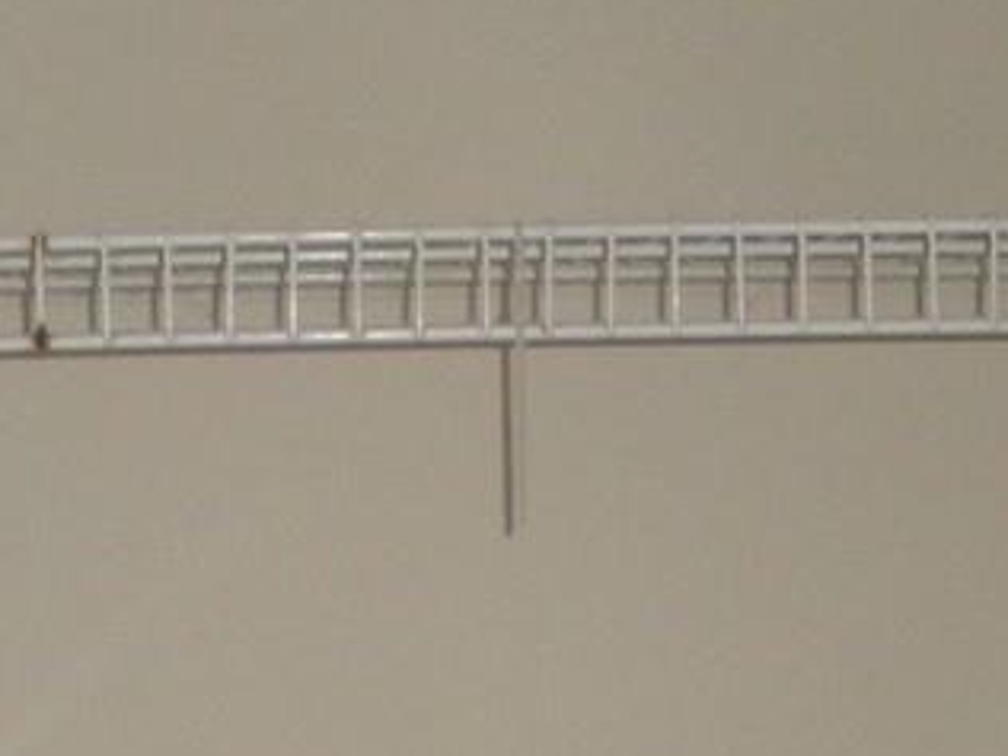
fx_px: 5300
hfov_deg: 10.7
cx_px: -179
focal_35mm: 182
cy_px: 1435
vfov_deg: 7.8
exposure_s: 1/30
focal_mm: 6.3
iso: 95
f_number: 3.5
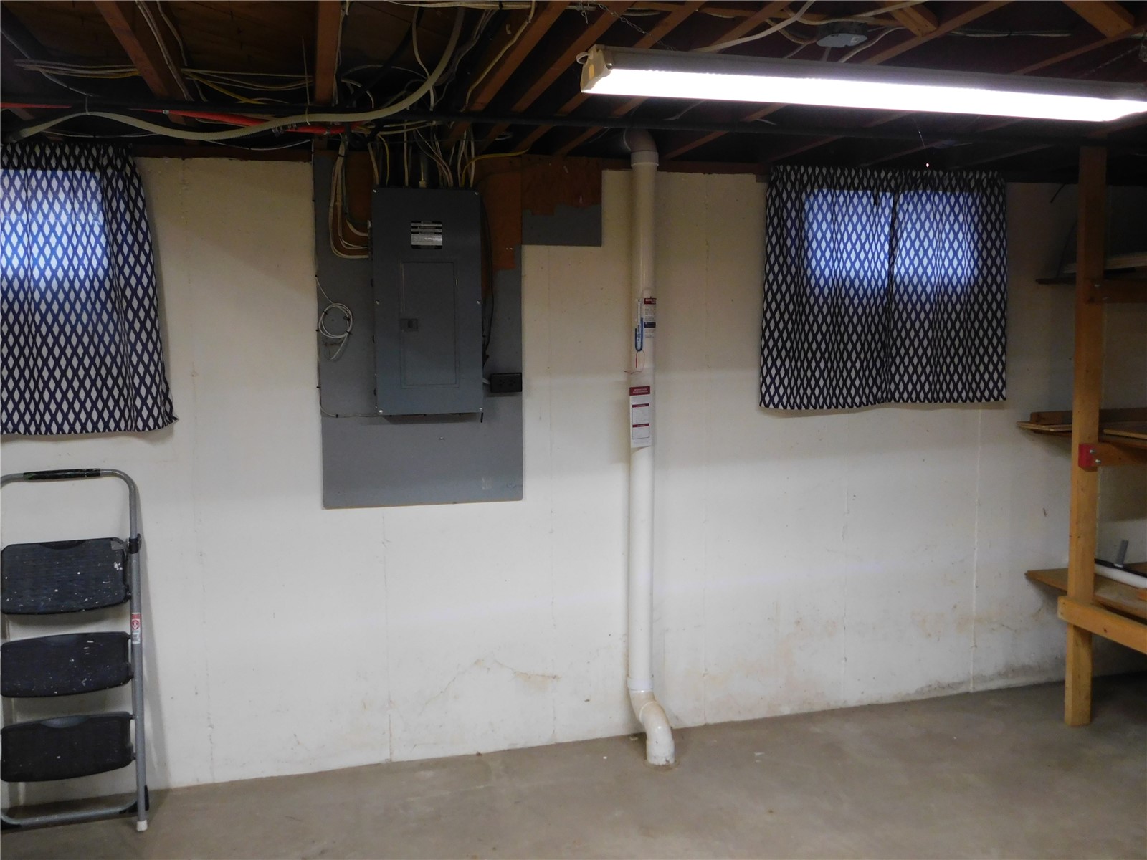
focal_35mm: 30
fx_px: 994
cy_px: 430
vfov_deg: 46.8
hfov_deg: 60.0
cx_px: 574
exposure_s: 1/30
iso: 320
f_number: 3.2
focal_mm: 5.3
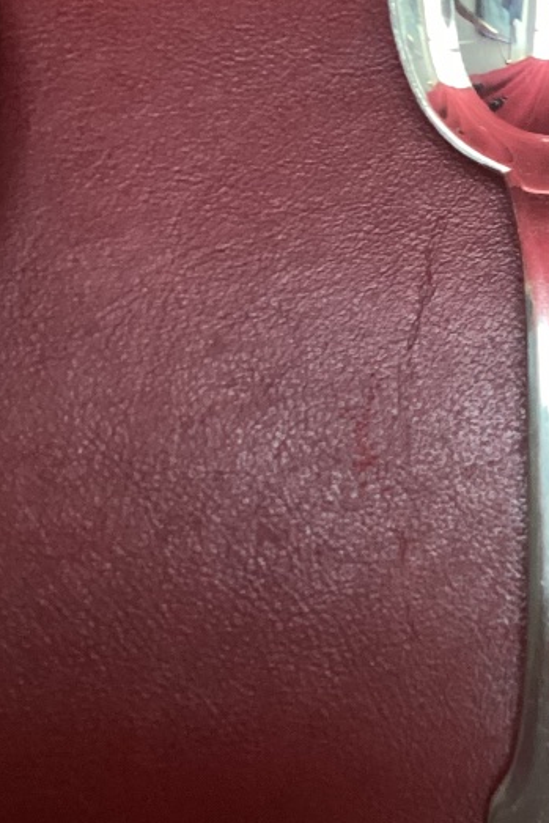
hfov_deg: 17.6
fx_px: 1691
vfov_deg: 27.3
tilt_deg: -82.0
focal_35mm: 74
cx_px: 651
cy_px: 359
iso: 320
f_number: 2.4
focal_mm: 3.3
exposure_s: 1/30
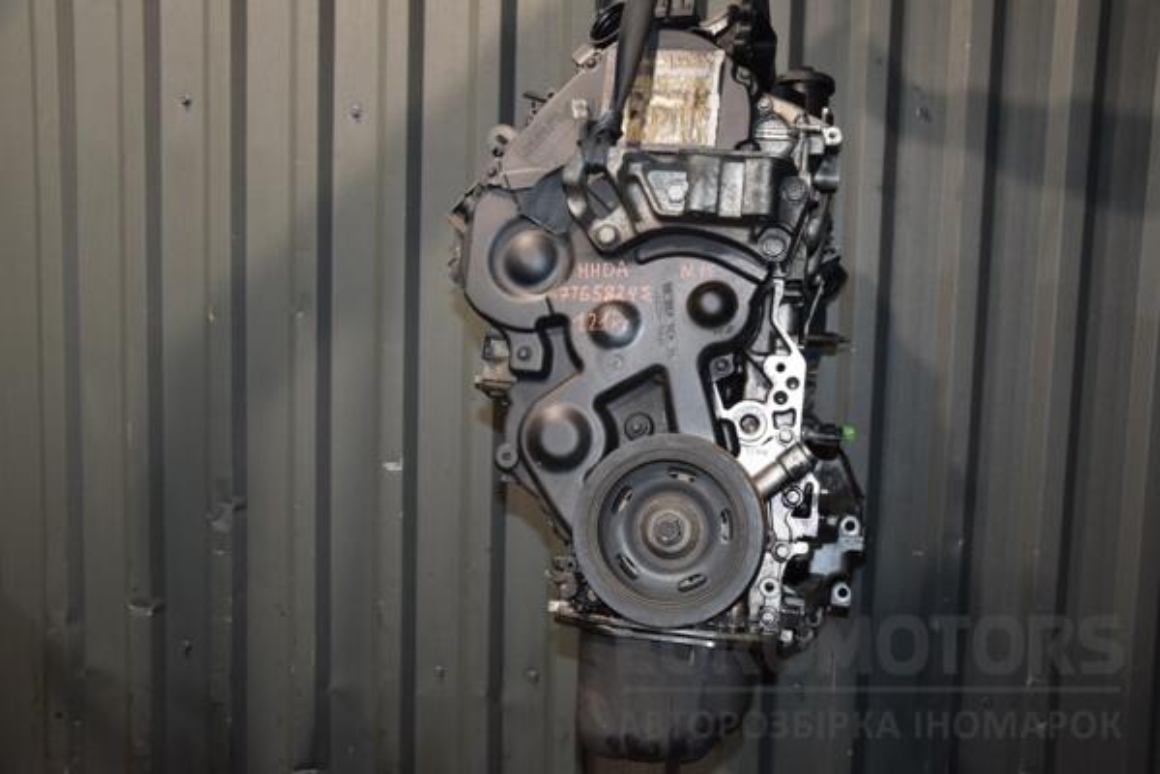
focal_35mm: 33
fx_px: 1063
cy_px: 387
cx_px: 580
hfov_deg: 57.2
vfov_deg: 40.0
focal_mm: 22
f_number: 5
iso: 800
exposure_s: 1/60
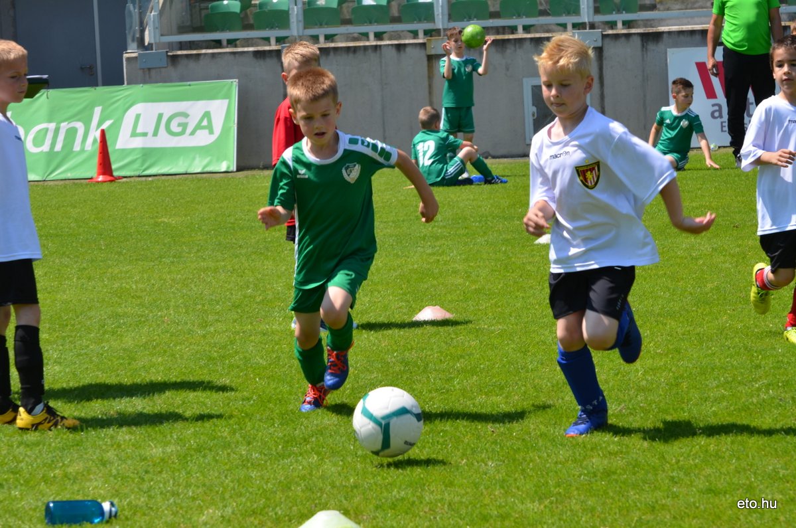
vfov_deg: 9.6
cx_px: 398
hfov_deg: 14.4
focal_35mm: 142
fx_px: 3145
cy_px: 264
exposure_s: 1/320
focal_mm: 95
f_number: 9
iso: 200
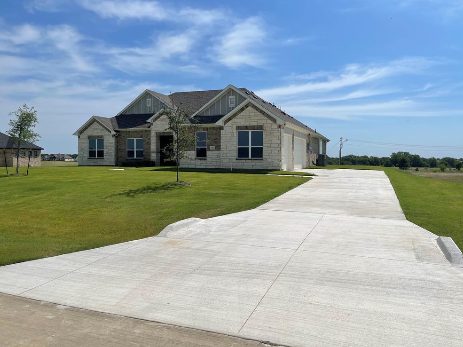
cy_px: 168
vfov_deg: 53.0
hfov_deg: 67.3
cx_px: 236
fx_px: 348
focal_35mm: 26
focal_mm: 5.1
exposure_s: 1/10989
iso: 32
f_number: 1.6
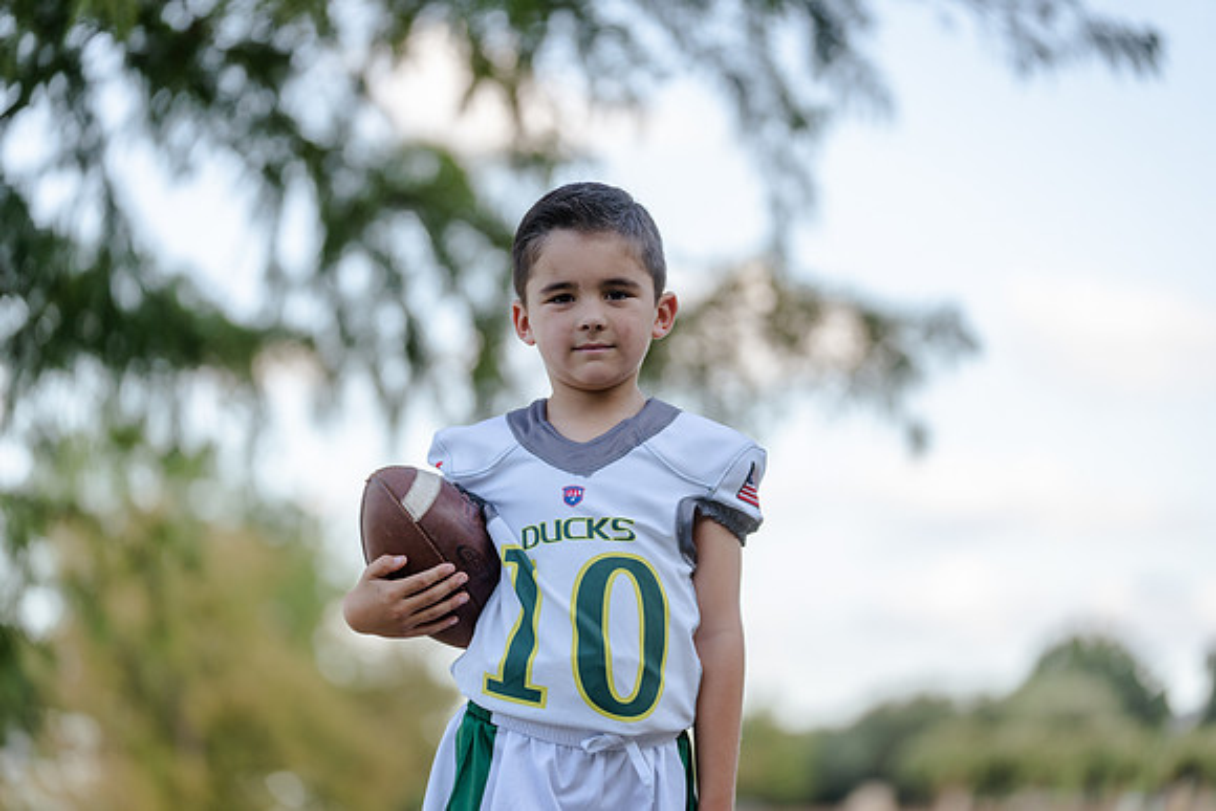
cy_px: 406
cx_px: 608
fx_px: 4426
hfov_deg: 15.6
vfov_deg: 10.5
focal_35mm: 131
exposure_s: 1/320
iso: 160
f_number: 2.8
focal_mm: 131
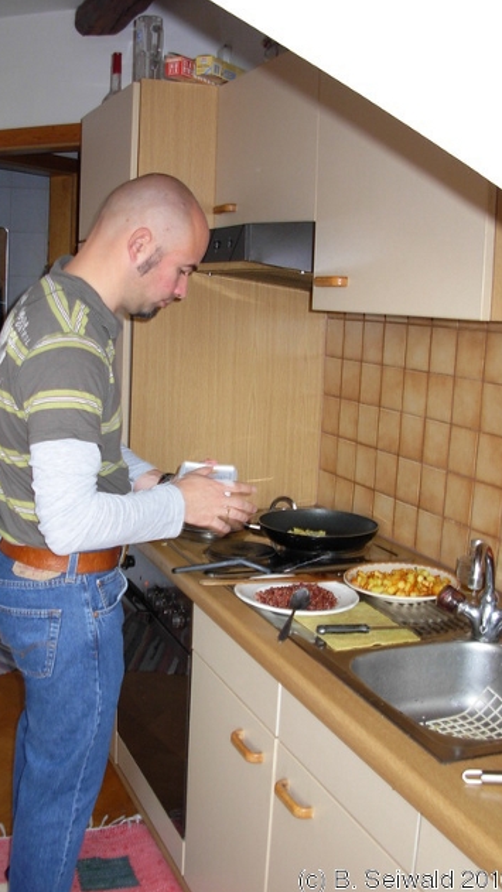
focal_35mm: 42
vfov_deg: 48.4
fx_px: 994
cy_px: 442
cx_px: 177
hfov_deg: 28.2
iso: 115
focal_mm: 6.3
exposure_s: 1/32.9
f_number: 2.9
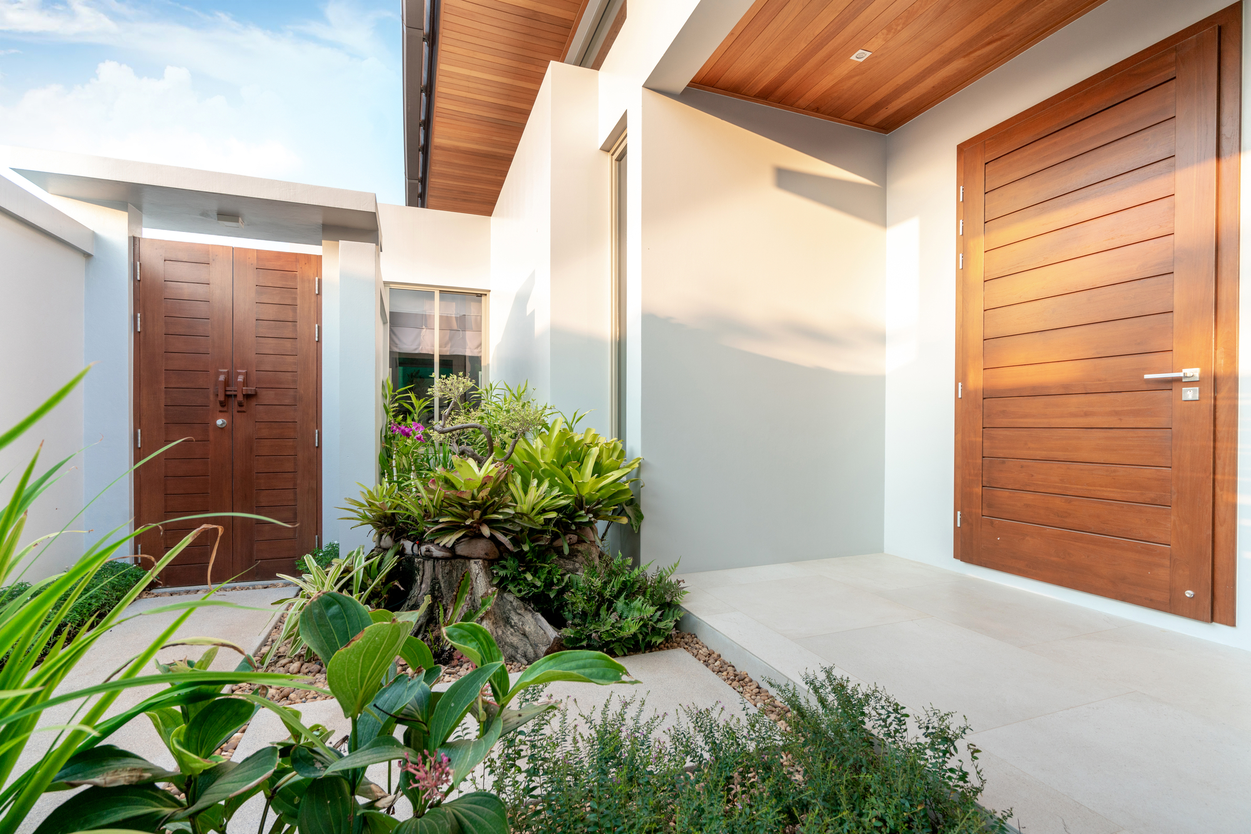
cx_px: 626
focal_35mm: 16
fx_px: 556
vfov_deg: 73.8
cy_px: 417
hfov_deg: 96.7
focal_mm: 16
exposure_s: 1/80
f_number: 6.3
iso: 250
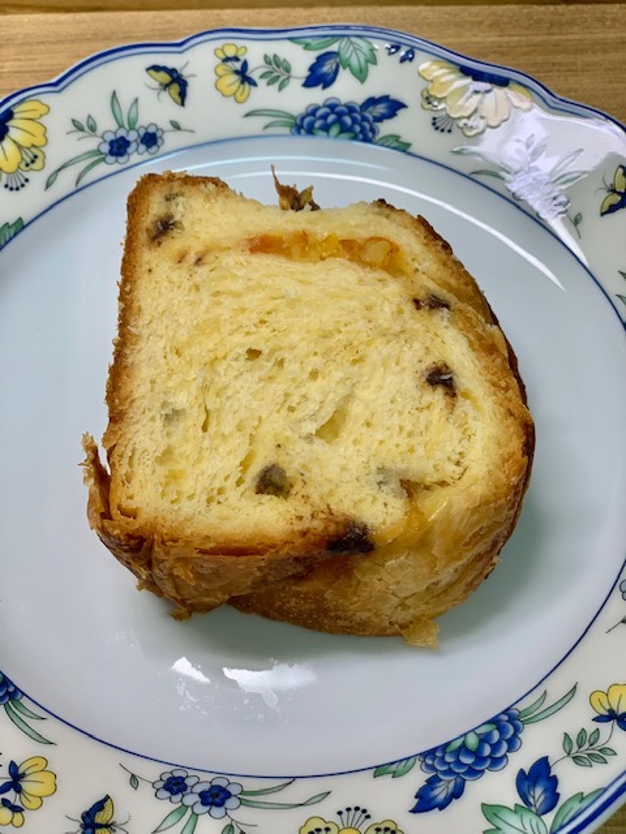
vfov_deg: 36.8
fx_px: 1254
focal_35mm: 52
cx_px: 313
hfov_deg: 28.0
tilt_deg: -58.7
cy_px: 417
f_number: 2.4
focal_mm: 6
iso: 100
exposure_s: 1/120
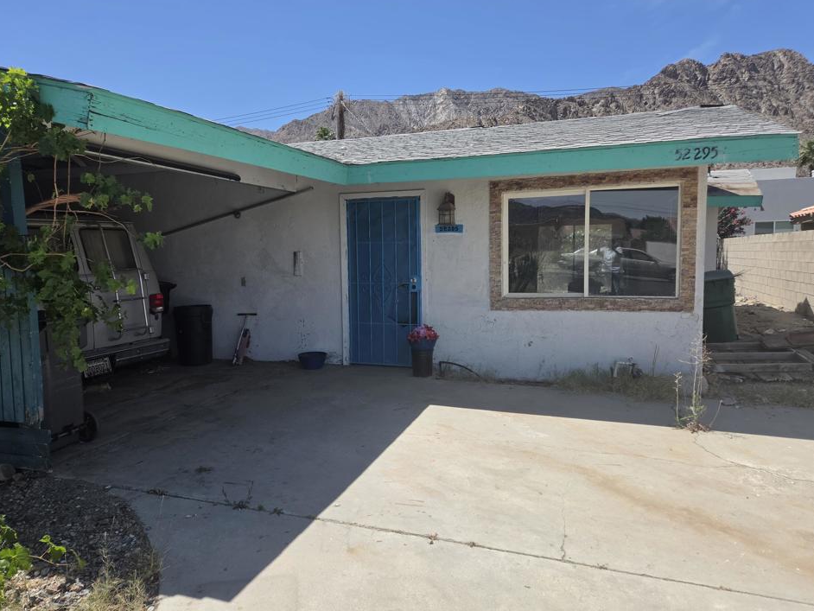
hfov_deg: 69.4
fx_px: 588
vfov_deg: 54.9
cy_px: 307
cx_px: 398
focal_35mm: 25
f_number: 1.8
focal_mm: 5.4
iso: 80
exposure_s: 1/4364
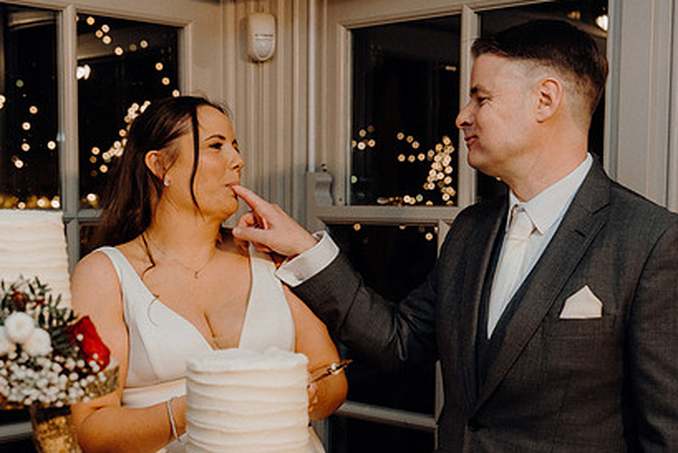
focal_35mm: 61
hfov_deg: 32.9
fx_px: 1149
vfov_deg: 22.2
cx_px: 332
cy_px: 311
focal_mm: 43
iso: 2500
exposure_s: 1/160
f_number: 3.5
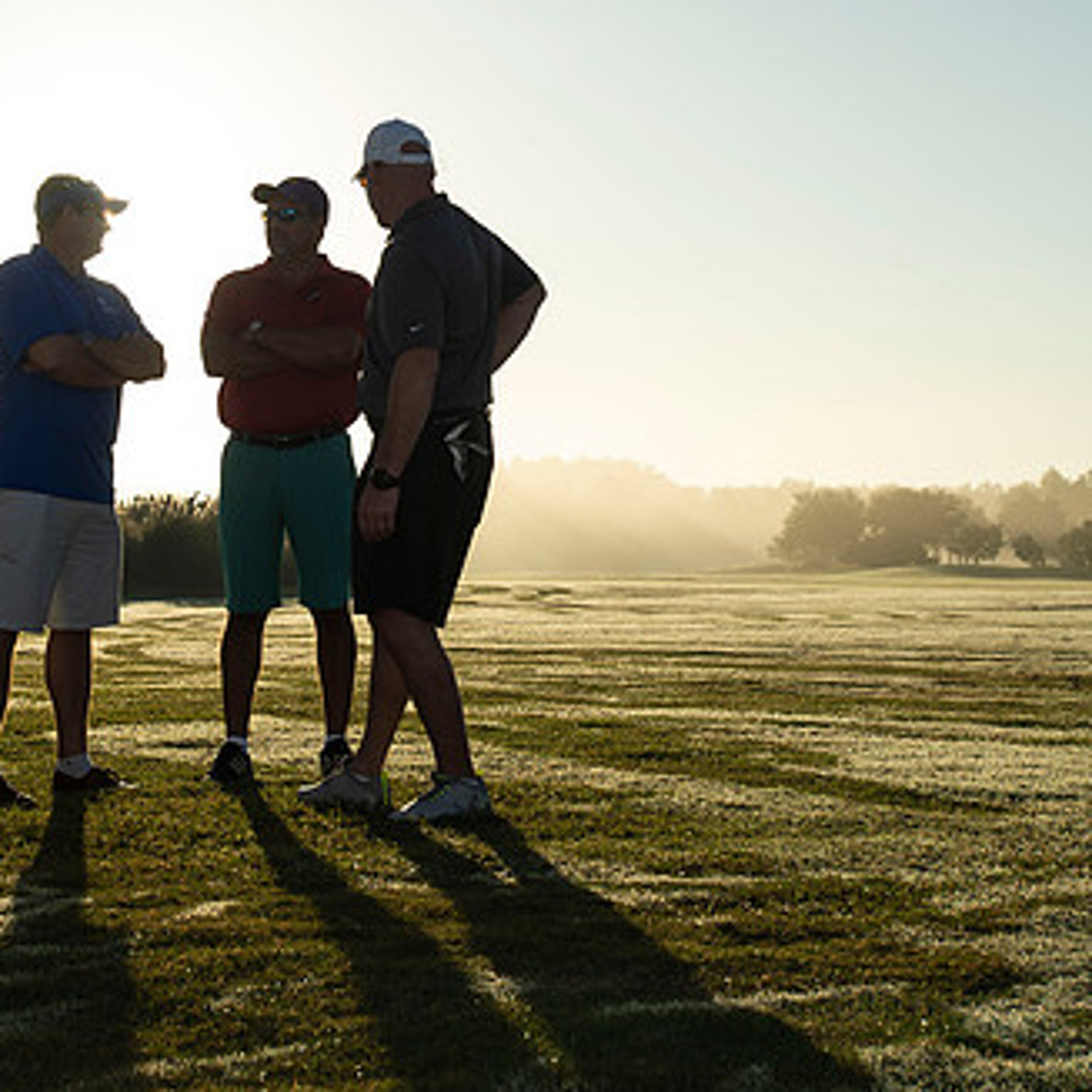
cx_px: 426
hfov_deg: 24.6
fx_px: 2498
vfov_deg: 24.4
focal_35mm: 70
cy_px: 303
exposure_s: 1/1250
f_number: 4.5
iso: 100
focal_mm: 35
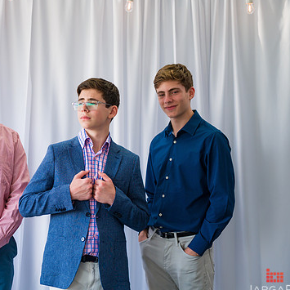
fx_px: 815
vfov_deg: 20.2
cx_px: 87
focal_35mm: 86
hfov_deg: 20.1
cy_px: 154
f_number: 3.2
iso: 400
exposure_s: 1/500
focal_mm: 62
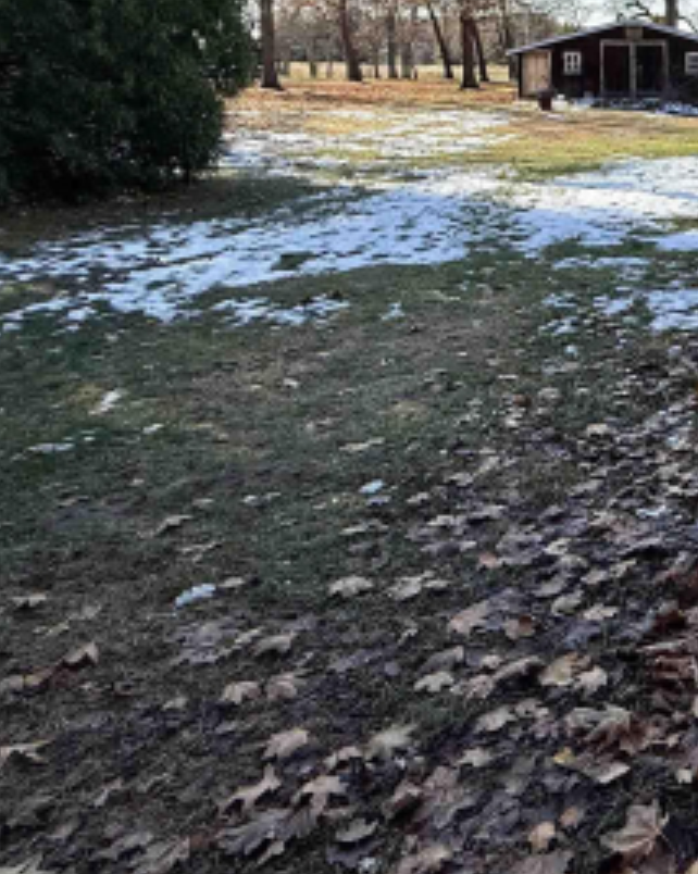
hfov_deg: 33.3
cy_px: 134
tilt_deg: -5.9
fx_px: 879
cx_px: 882
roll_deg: -0.3
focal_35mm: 34
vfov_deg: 48.8
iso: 50
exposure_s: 1/853
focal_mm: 2.22
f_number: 2.2
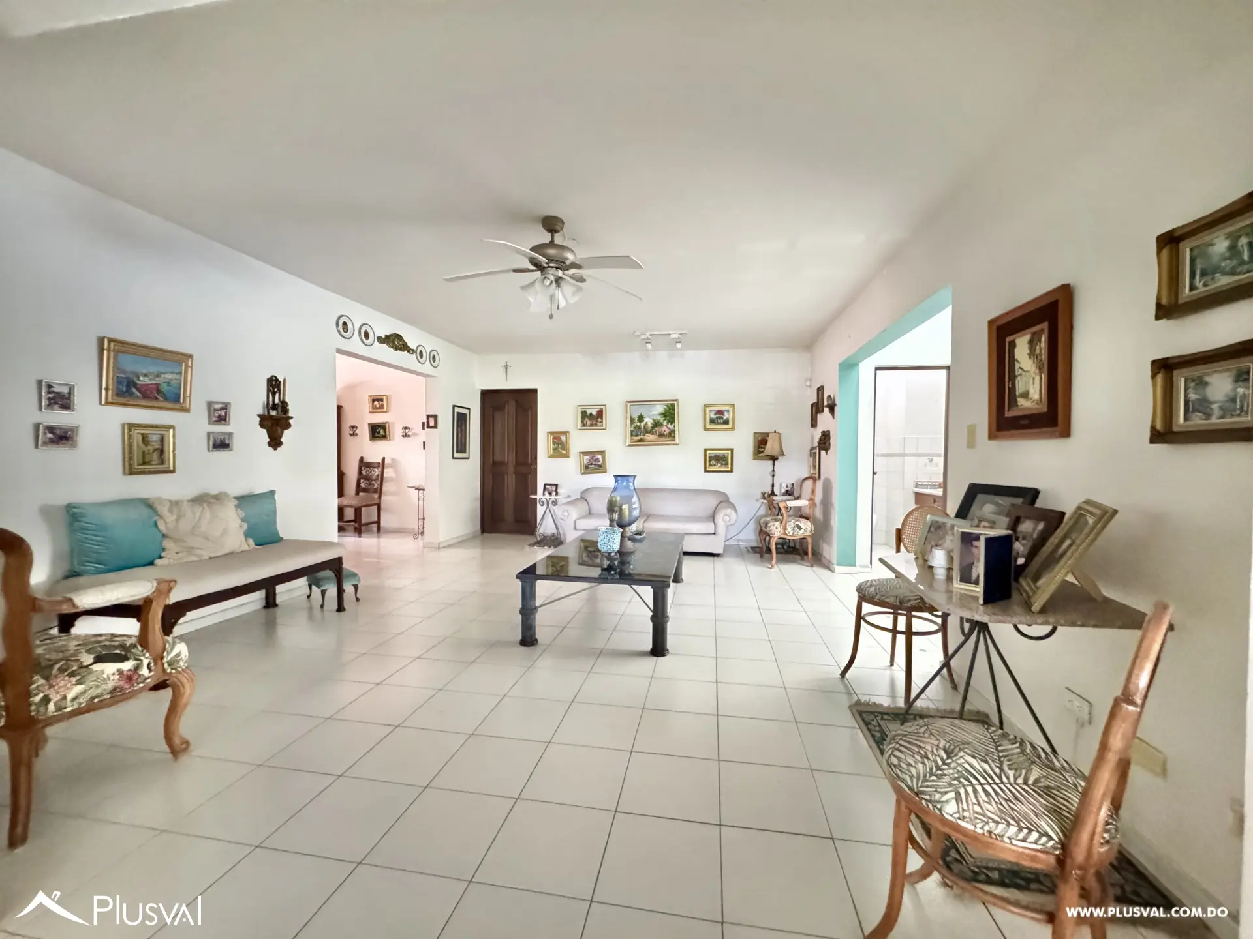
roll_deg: -0.6
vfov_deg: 85.7
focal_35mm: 14
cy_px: 470
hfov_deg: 102.1
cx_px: 626
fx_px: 507
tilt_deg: -1.9
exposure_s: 1/30
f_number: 2.2
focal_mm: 2.22
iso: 2000
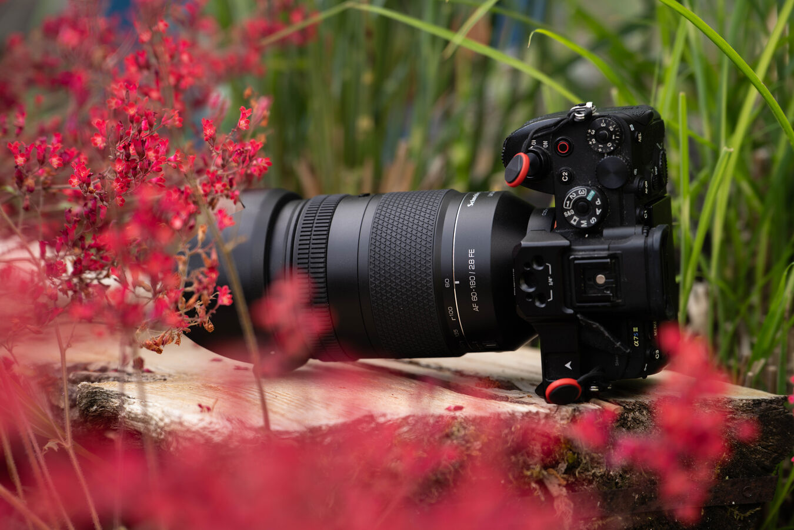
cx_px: 397
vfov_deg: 14.3
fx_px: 2117
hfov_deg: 21.2
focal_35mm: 96
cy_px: 265
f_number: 4.5
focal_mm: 96
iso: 50
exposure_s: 1/80
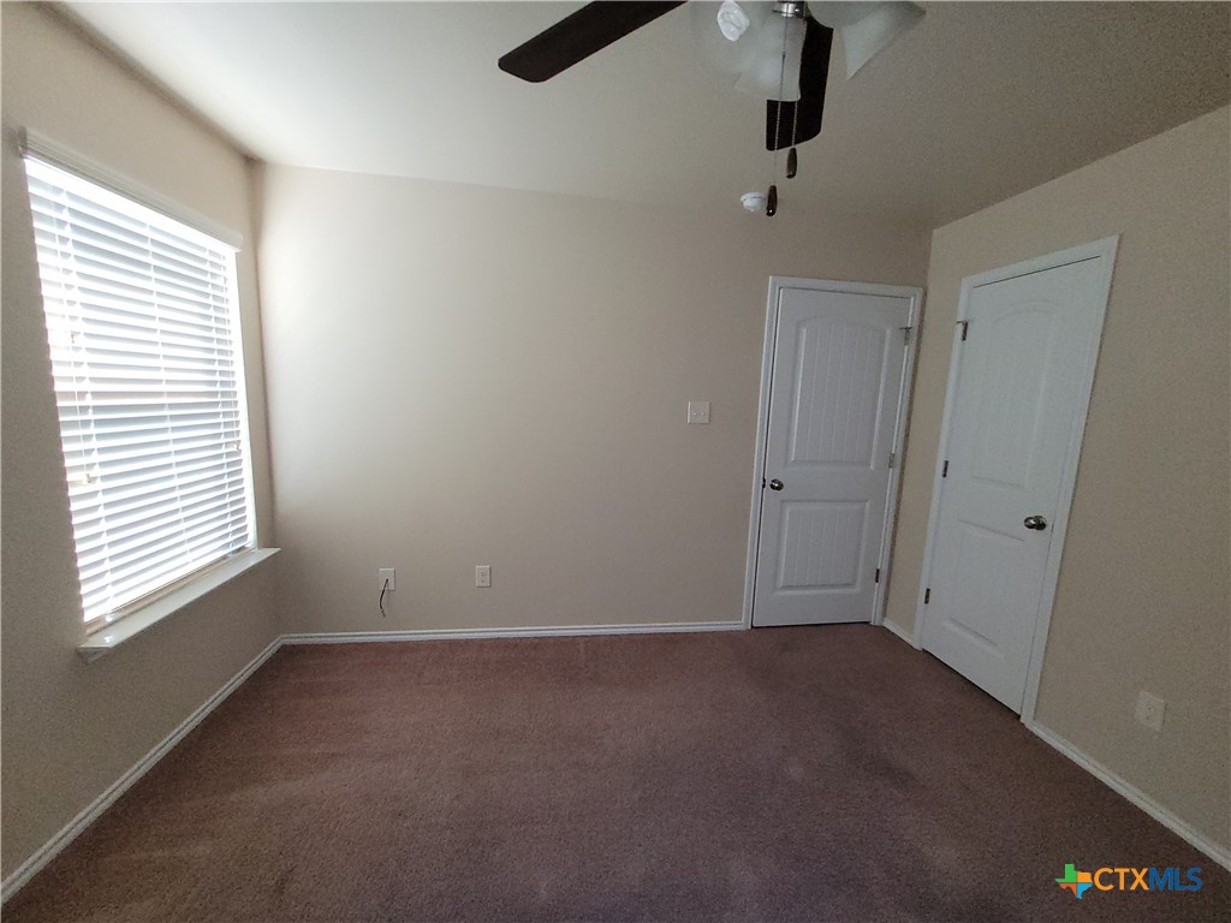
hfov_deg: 106.2
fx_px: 462
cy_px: 462
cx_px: 616
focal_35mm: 13
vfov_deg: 89.9
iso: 320
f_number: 2.2
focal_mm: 1.74
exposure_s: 1/50
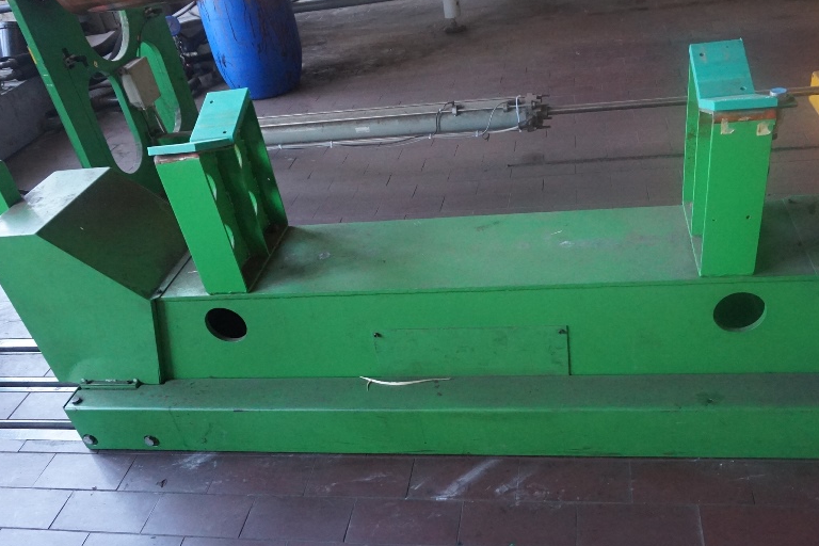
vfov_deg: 41.0
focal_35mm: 32
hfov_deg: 58.7
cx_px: 438
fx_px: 728
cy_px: 318
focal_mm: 16
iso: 2500
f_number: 3.5
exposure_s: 1/160
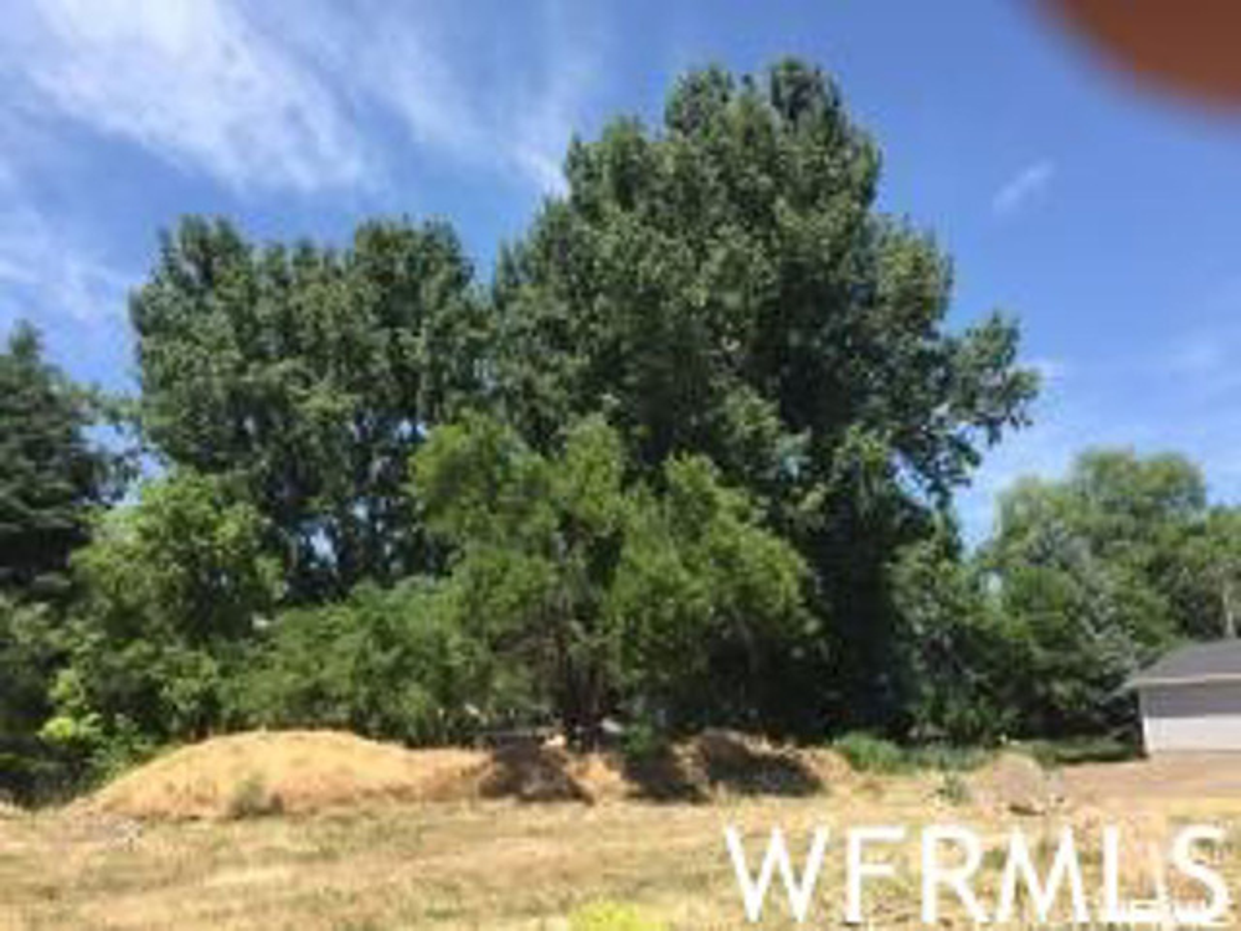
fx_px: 1040
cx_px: 620
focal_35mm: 29
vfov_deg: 48.2
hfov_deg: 61.7
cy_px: 466
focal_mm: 4.15
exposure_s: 1/942
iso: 32
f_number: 2.2
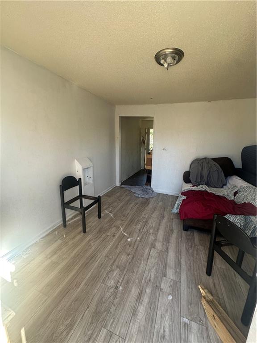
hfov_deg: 85.7
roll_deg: -1.2
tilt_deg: -13.6
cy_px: 172
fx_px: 139
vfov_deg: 102.1
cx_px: 128
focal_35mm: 14
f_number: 2.2
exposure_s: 1/99
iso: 100
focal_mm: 2.22
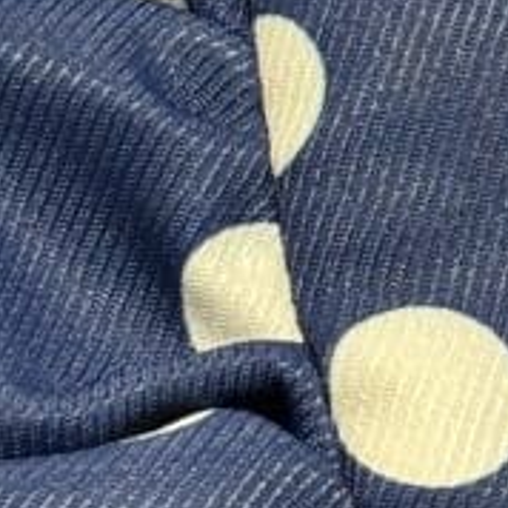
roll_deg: +4.9
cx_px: 865
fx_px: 4400
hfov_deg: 6.5
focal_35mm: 265
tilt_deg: -11.2
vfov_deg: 6.6
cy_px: 265
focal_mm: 5.96
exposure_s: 1/50
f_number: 1.6
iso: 32
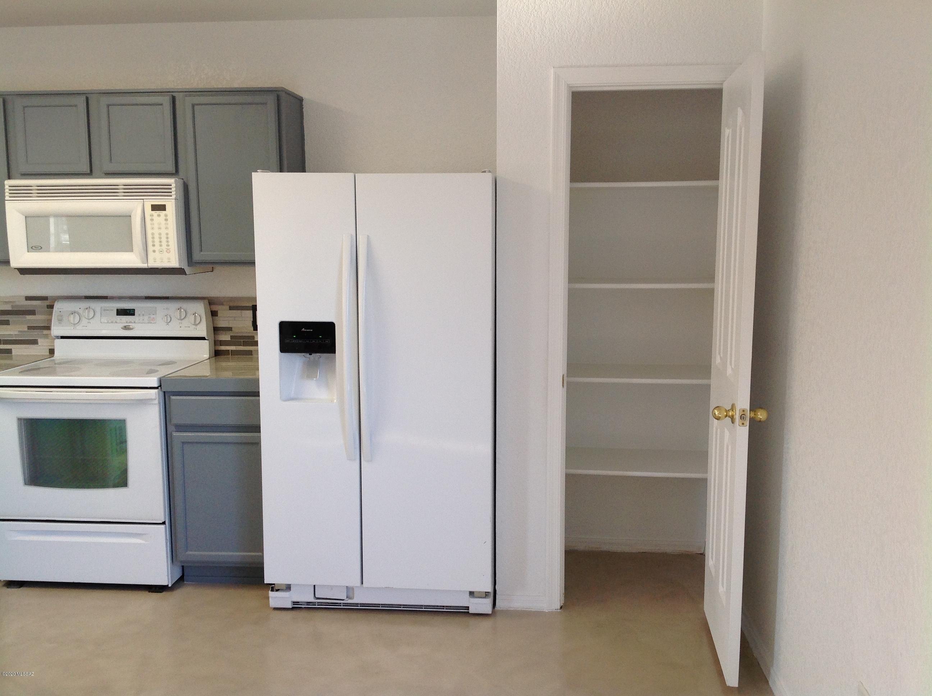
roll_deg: -0.3
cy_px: 348
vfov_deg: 40.6
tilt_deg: -6.6
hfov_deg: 52.7
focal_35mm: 35
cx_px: 466
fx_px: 941
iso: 64
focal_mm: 4.28
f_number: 2.4
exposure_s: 1/60
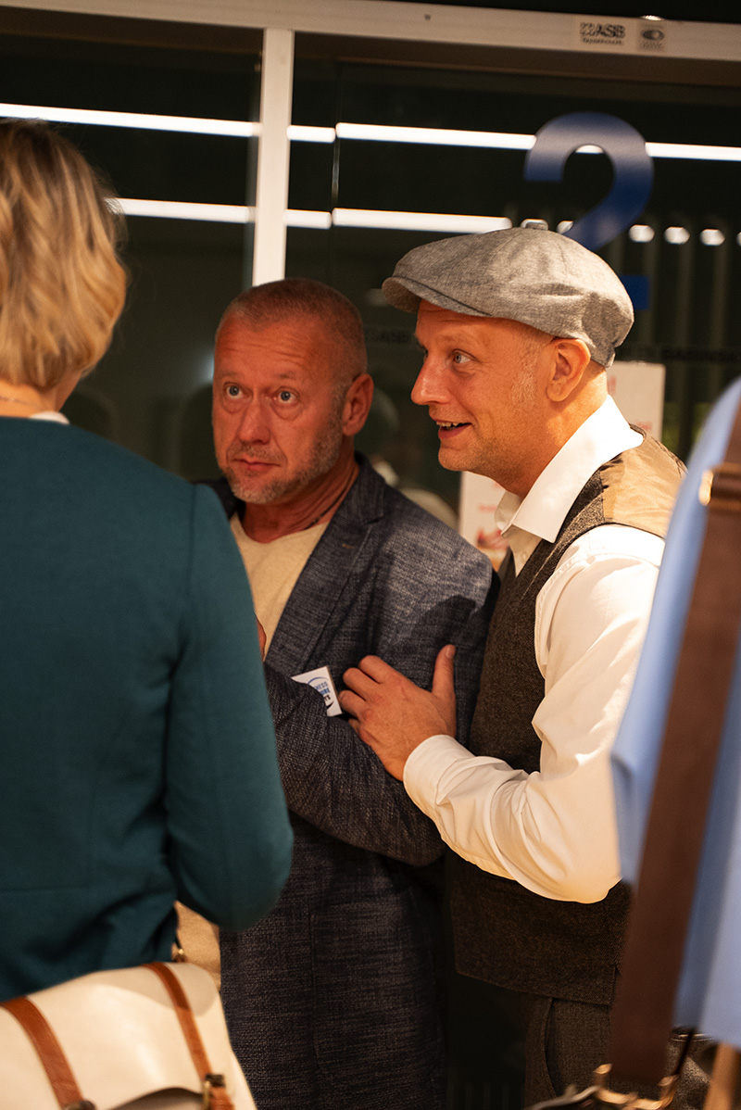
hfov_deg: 18.2
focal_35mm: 75
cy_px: 555
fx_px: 2313
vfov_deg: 27.0
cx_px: 370
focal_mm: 75
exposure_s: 1/200
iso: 4000
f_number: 2.8
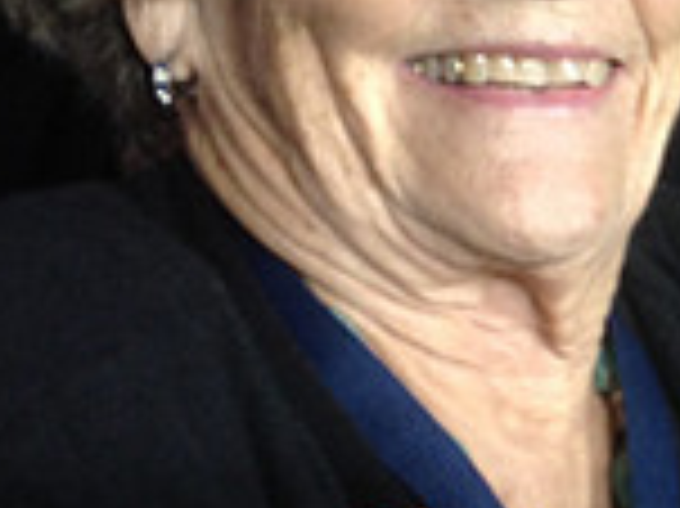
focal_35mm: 134
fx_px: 2630
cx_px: 1027
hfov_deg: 13.8
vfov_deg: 11.1
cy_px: 245
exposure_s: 1/15
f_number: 2.4
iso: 80
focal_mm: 4.28
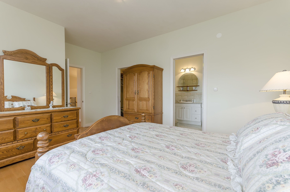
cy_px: 96
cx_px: 145
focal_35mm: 15
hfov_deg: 100.5
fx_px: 121
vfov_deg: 77.1
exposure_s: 1/15
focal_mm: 10
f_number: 8
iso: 250
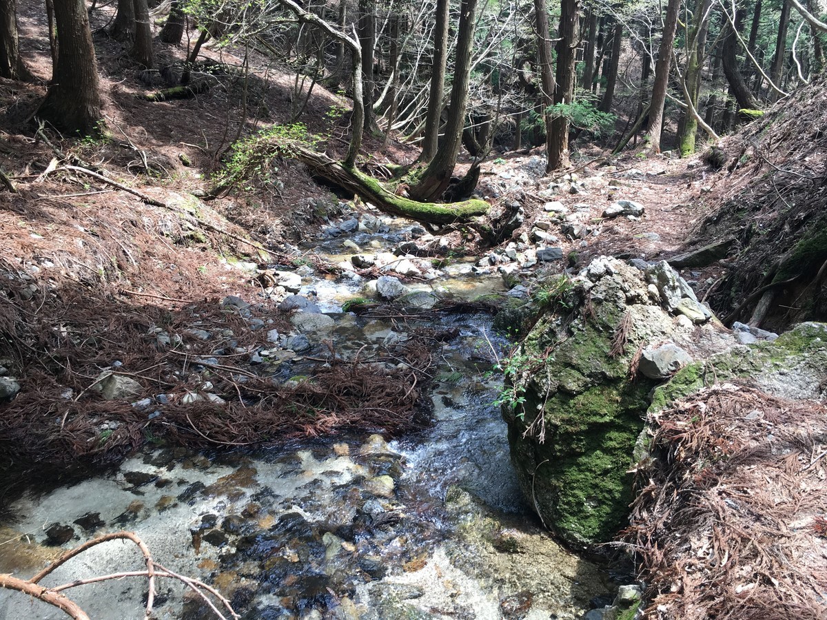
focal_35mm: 29
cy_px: 310
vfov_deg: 48.2
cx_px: 414
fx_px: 693
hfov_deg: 61.7
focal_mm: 4.15
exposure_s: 1/120
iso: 32
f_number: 2.2
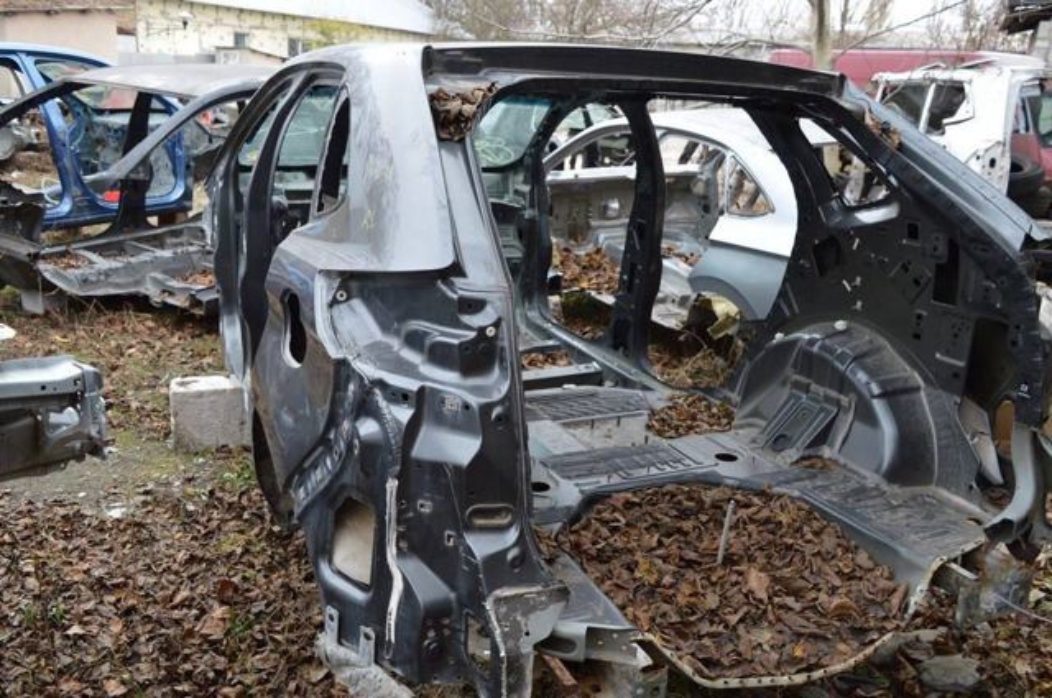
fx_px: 876
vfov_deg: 43.5
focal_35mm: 30
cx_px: 526
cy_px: 349
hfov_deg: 62.0
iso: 400
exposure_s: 1/125
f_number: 5.6
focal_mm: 20
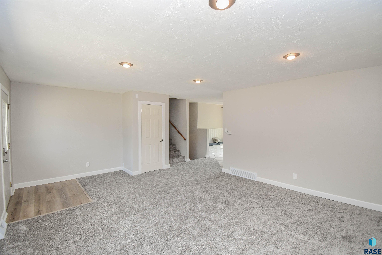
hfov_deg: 100.4
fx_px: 159
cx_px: 191
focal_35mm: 15
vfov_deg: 77.3
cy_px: 128
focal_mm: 10
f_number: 6.3
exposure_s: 1/160
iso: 1250
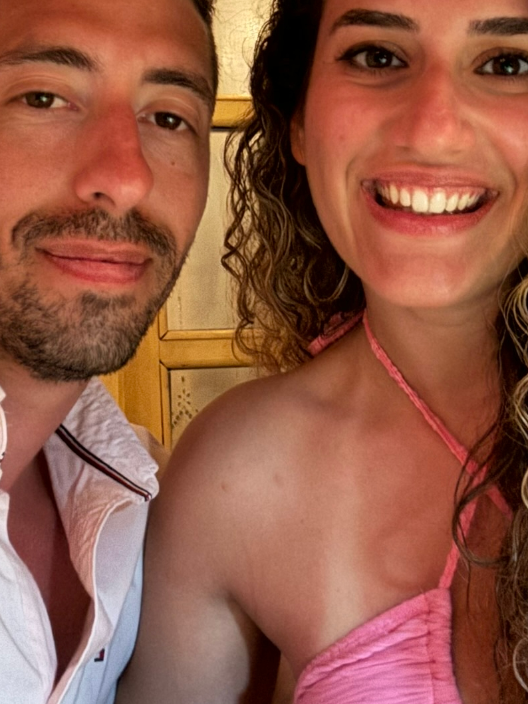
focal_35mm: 58
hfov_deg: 25.2
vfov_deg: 32.6
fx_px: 1180
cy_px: 178
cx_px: 289
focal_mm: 2.69
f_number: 1.9
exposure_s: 1/14
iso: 1000
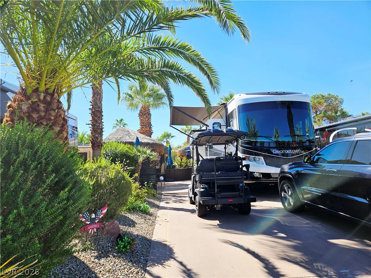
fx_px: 247
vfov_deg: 58.9
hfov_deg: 73.9
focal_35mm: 23
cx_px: 186
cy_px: 139
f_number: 1.8
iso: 25
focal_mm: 5.4
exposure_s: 1/1250
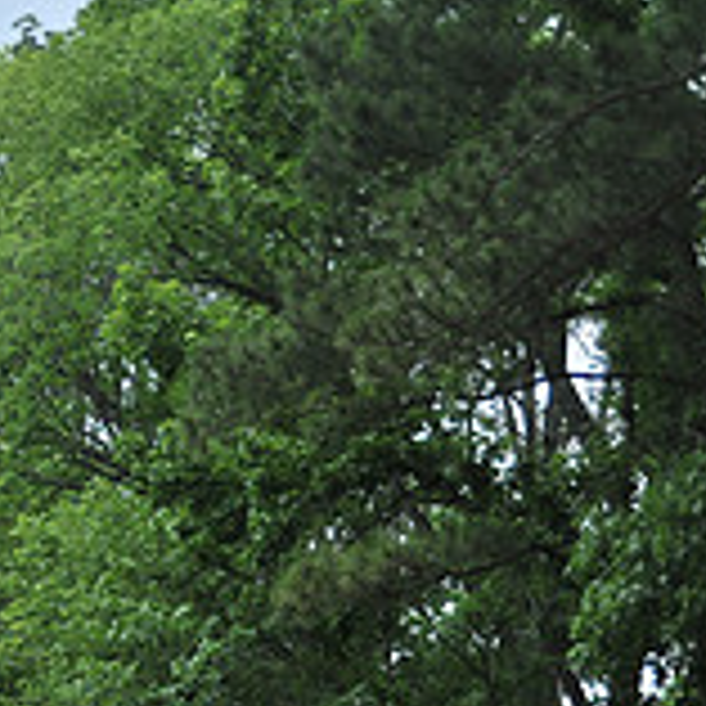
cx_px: -373
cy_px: 854
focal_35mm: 141
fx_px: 3254
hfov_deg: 11.8
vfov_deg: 12.1
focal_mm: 45
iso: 200
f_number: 5.6
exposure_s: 1/500
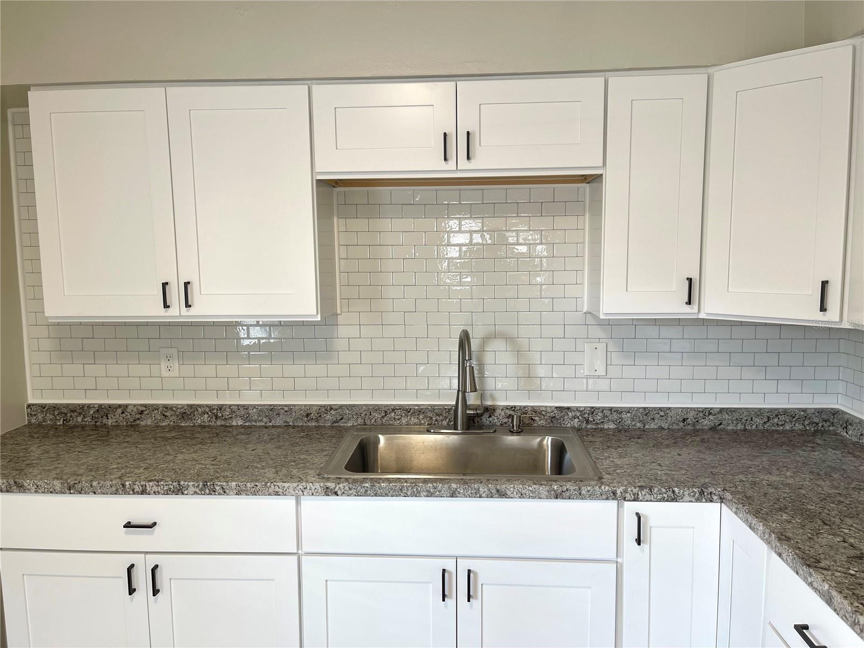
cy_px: 324
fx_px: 624
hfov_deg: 69.4
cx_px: 432
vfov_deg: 54.9
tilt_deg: -6.6
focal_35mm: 25
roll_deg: +0.3
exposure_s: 1/121
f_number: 1.6
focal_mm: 5.1
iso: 64
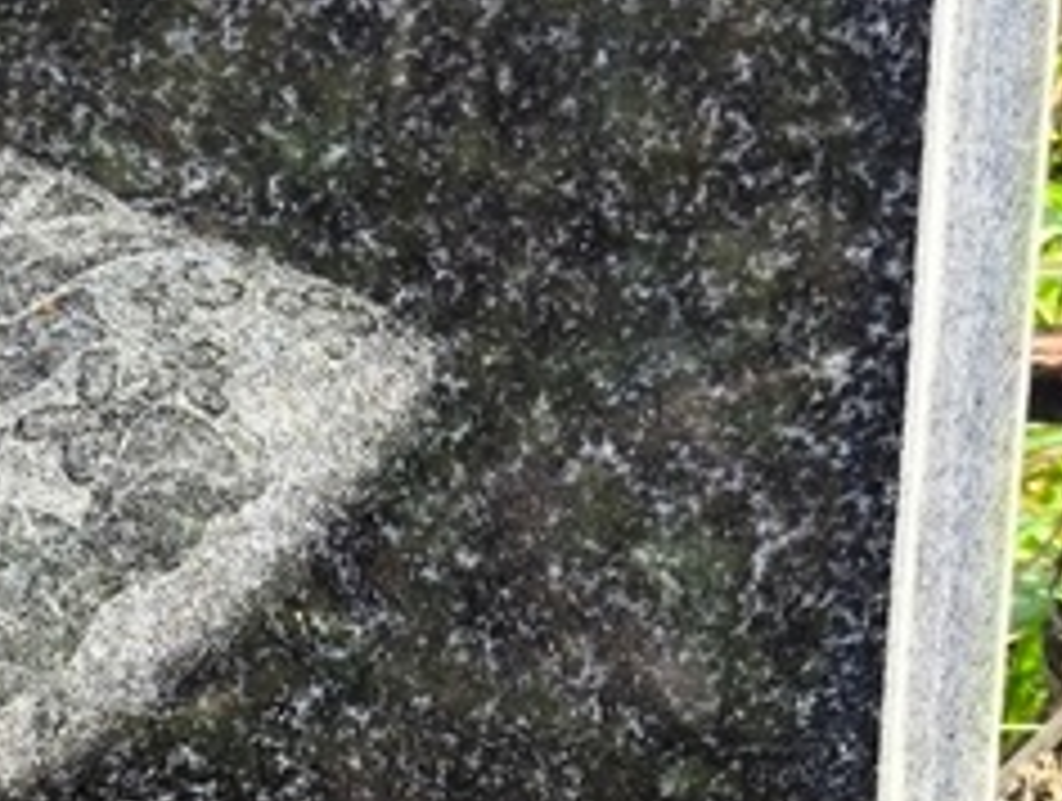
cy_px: 1202
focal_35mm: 169
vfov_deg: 8.6
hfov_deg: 11.2
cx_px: -556
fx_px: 5195
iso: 50
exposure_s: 1/182
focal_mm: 4.71
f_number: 1.7
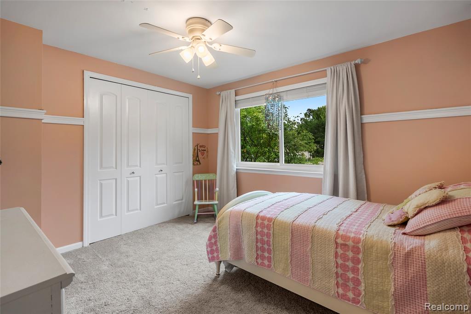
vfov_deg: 73.8
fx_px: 209
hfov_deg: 96.7
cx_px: 236
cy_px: 157
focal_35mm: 16
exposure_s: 1/15
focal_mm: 16
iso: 100
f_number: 4
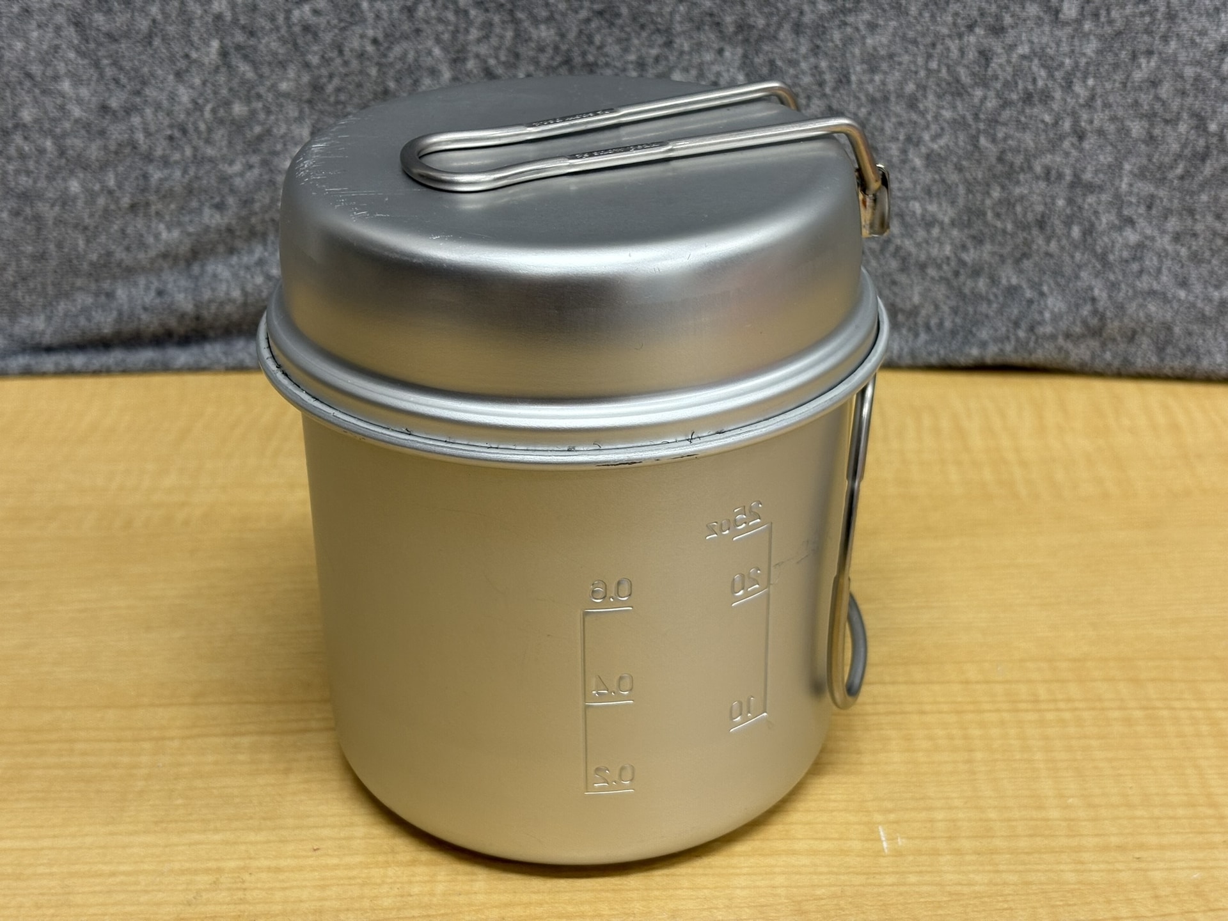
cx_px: 614
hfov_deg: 36.8
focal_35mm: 52
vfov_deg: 28.0
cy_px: 460
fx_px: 1845
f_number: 1.6
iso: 50
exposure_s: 1/63
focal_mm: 5.96
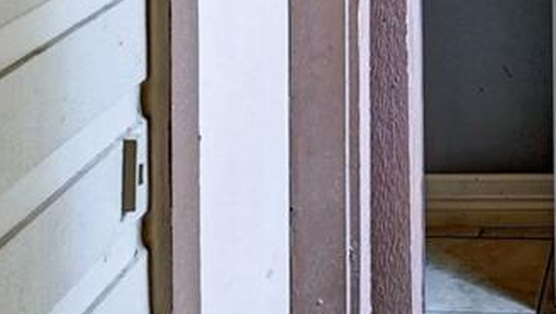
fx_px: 1877
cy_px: -363
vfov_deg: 8.9
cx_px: 609
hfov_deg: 16.4
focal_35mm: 127
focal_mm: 19.5
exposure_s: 1/20
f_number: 8
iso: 400
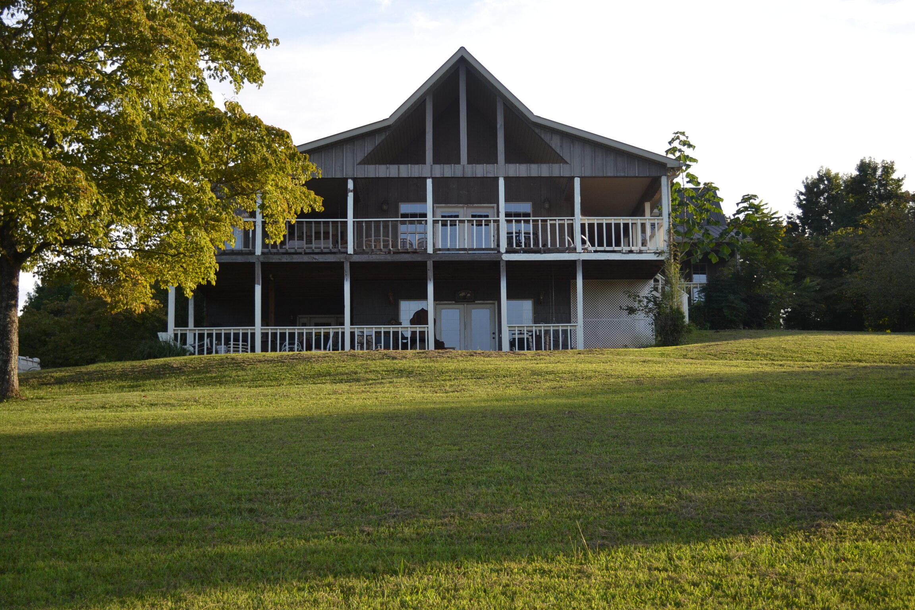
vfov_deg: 25.8
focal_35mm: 52
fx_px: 1334
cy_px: 305
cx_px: 458
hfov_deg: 37.9
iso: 100
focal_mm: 35
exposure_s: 1/200
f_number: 5
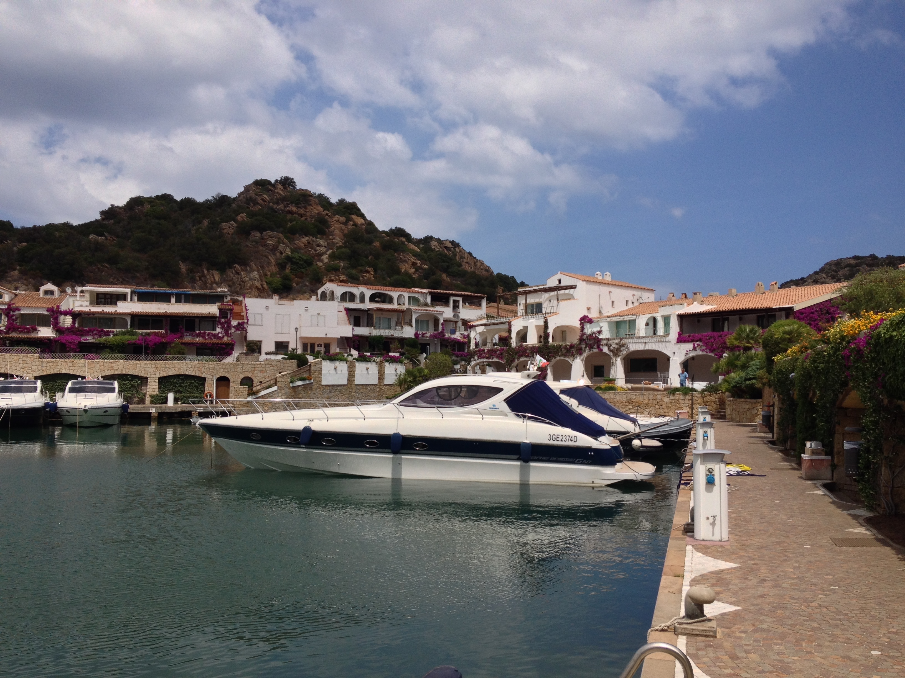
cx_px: 452
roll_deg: -0.1
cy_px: 339
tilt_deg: +0.9
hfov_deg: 52.6
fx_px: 915
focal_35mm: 35
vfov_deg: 40.7
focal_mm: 4.28
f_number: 2.4
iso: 50
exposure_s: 1/2404
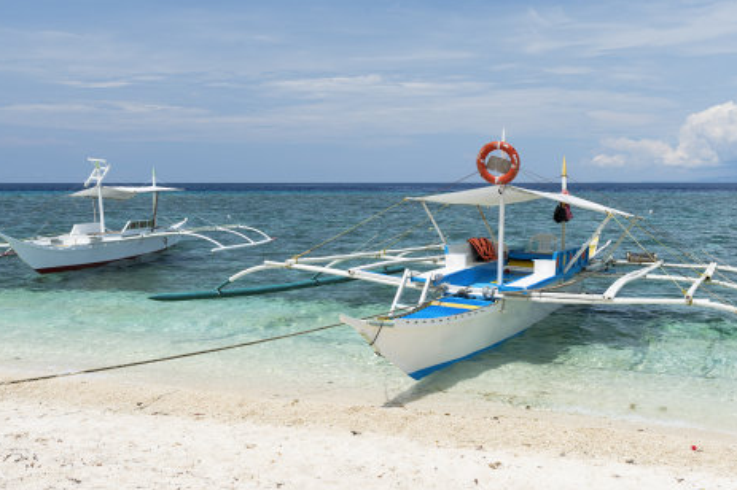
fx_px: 839
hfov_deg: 47.4
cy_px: 180
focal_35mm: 41
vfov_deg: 32.4
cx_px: 390
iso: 100
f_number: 9
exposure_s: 1/100
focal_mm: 31
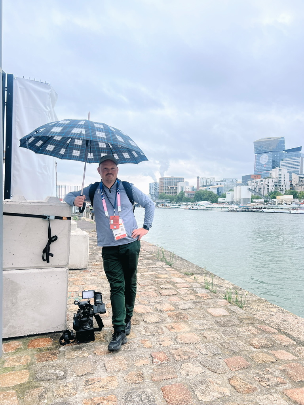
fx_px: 304
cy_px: 202
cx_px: 152
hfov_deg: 53.1
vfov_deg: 67.3
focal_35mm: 26
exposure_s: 1/887
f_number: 1.5
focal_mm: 5.7
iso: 50
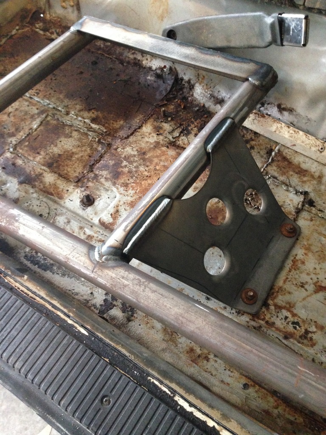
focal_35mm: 33
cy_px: 218
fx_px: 414
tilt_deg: -53.6
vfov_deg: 55.4
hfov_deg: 42.9
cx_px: 163
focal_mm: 4.12
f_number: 2.4
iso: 400
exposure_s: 1/20
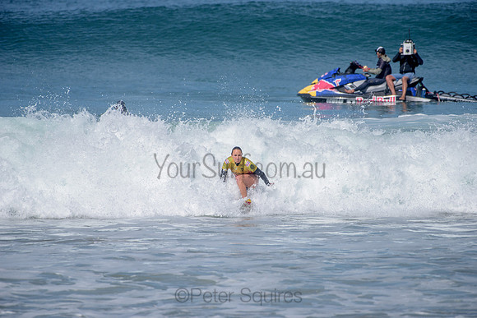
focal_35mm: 500
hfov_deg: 4.1
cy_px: 159
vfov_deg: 2.8
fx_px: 6626
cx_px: 238
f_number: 6.3
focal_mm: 500
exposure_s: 1/2500
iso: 250
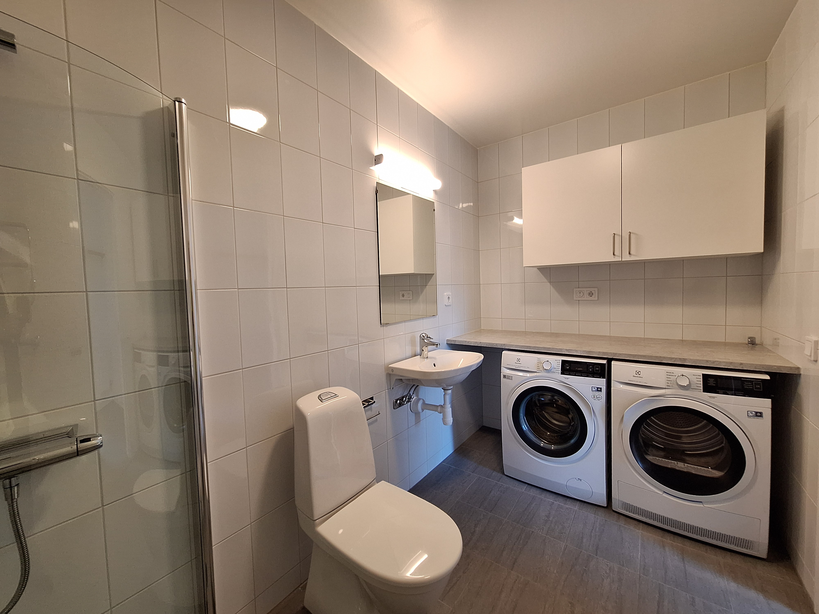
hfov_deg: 106.2
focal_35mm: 13
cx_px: 410
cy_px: 307
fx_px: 308
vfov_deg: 89.9
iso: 125
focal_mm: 1.74
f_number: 2.2
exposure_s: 1/50
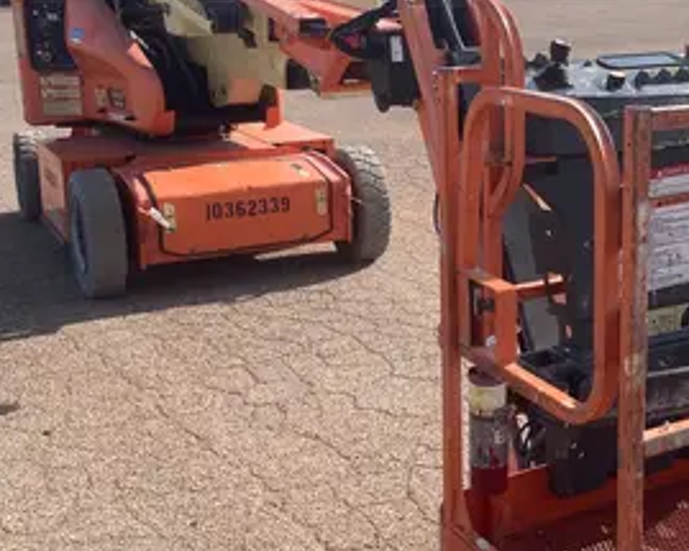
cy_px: 240
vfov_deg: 27.1
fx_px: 1142
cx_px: 543
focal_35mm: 56
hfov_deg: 32.7
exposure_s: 1/1799
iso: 20
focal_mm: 3.99
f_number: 1.8
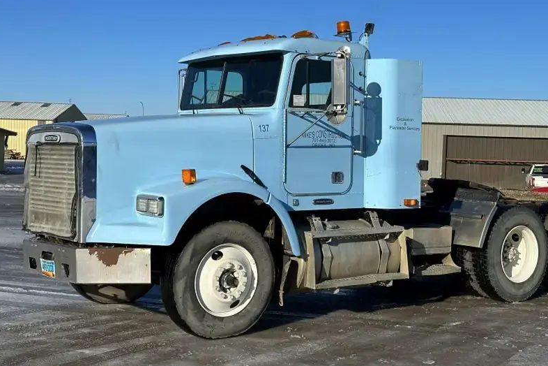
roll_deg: -2.8
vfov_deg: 22.3
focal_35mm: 61
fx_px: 928
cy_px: 175
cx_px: 315
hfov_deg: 32.8
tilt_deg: -2.0
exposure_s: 1/7634
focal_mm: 6.86
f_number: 1.78
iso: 64
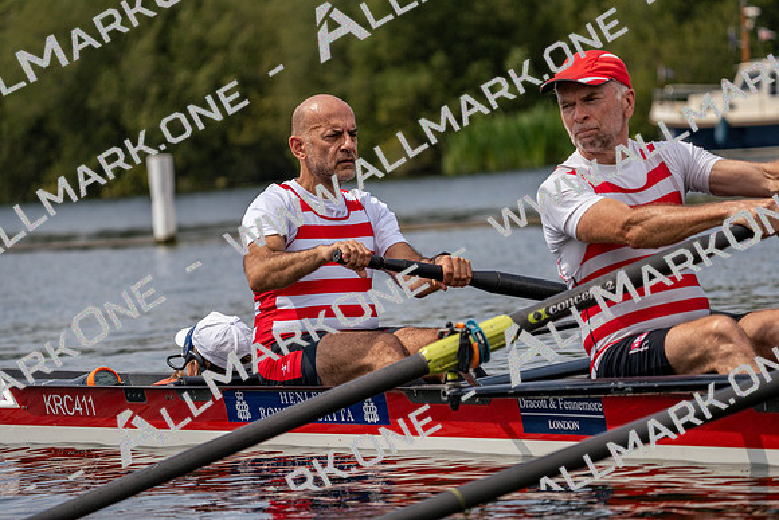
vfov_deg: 6.9
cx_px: 390
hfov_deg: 10.3
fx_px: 4329
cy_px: 260
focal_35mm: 200
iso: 200
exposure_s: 1/1600
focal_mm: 200
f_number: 5.6
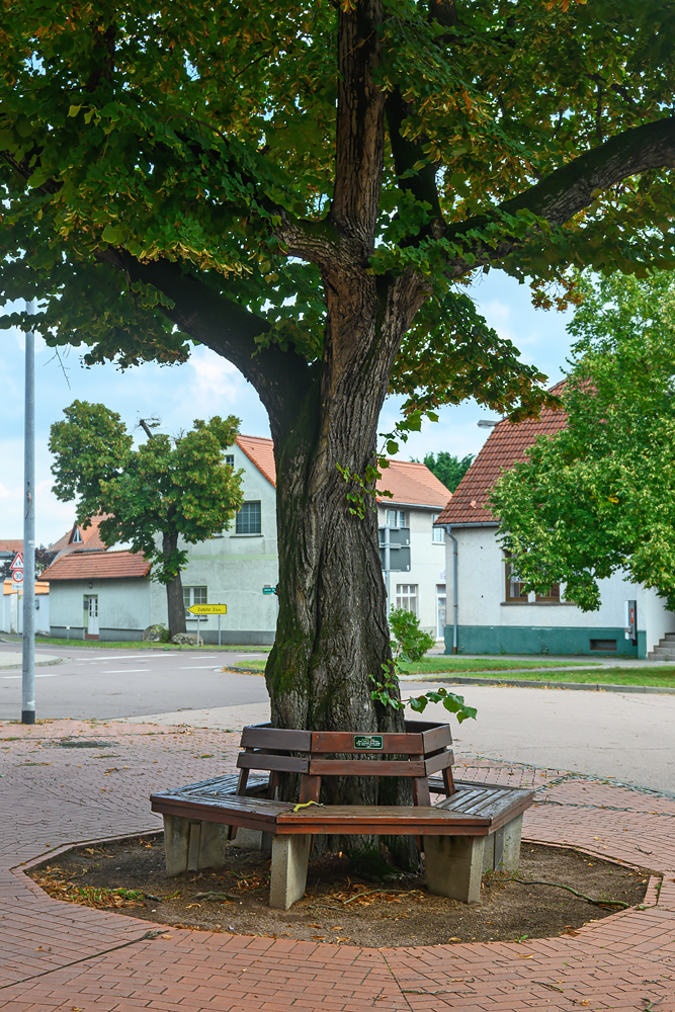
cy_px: 506
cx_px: 338
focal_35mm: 51
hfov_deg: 26.5
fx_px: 1434
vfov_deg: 38.9
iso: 400
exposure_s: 1/250
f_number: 8
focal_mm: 34
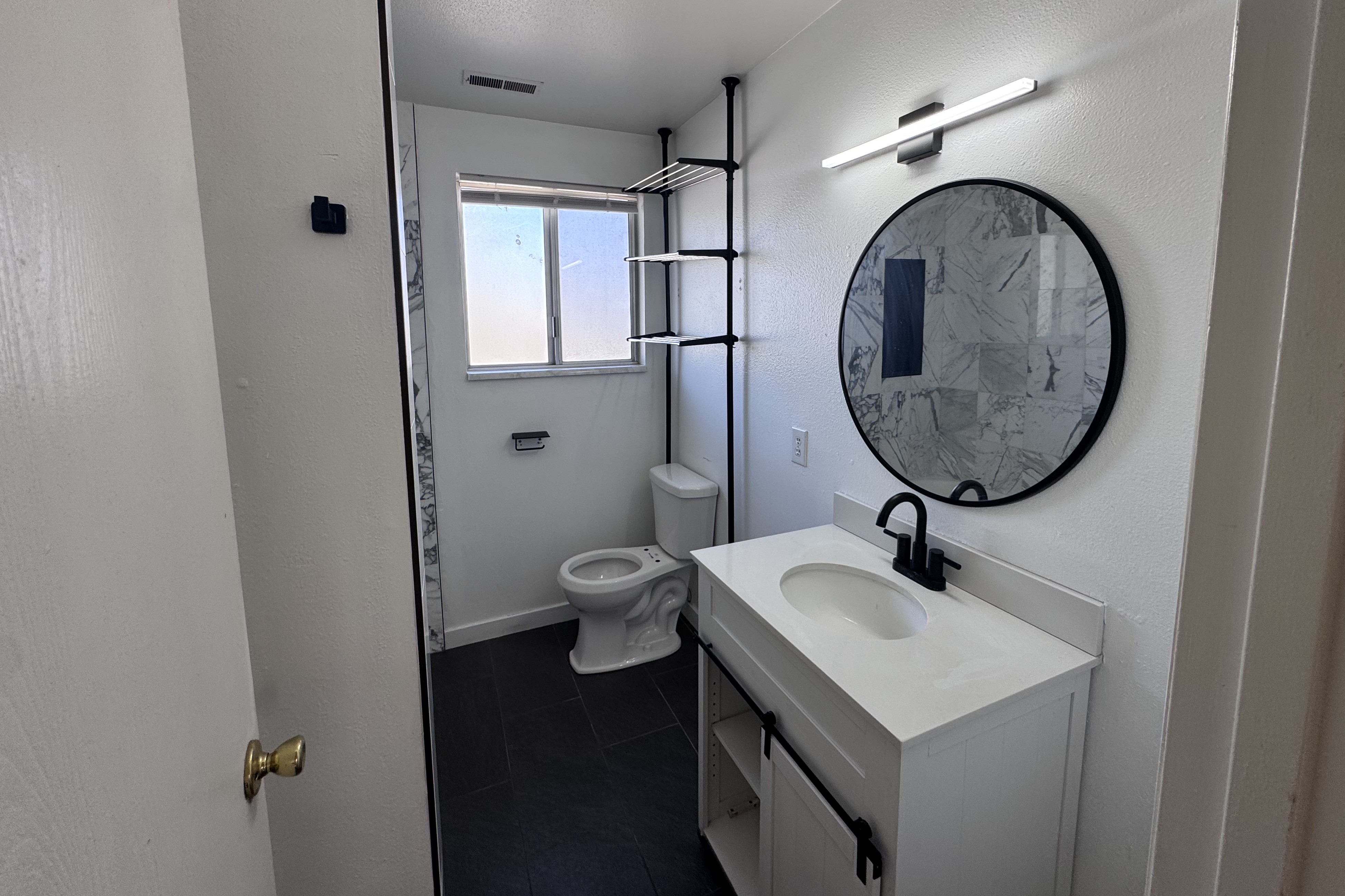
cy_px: 385
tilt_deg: -6.4
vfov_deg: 76.9
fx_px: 560
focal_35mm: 15
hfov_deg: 100.4
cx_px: 689
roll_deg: +0.0
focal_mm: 2.22
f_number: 2.2
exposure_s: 1/99
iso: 50
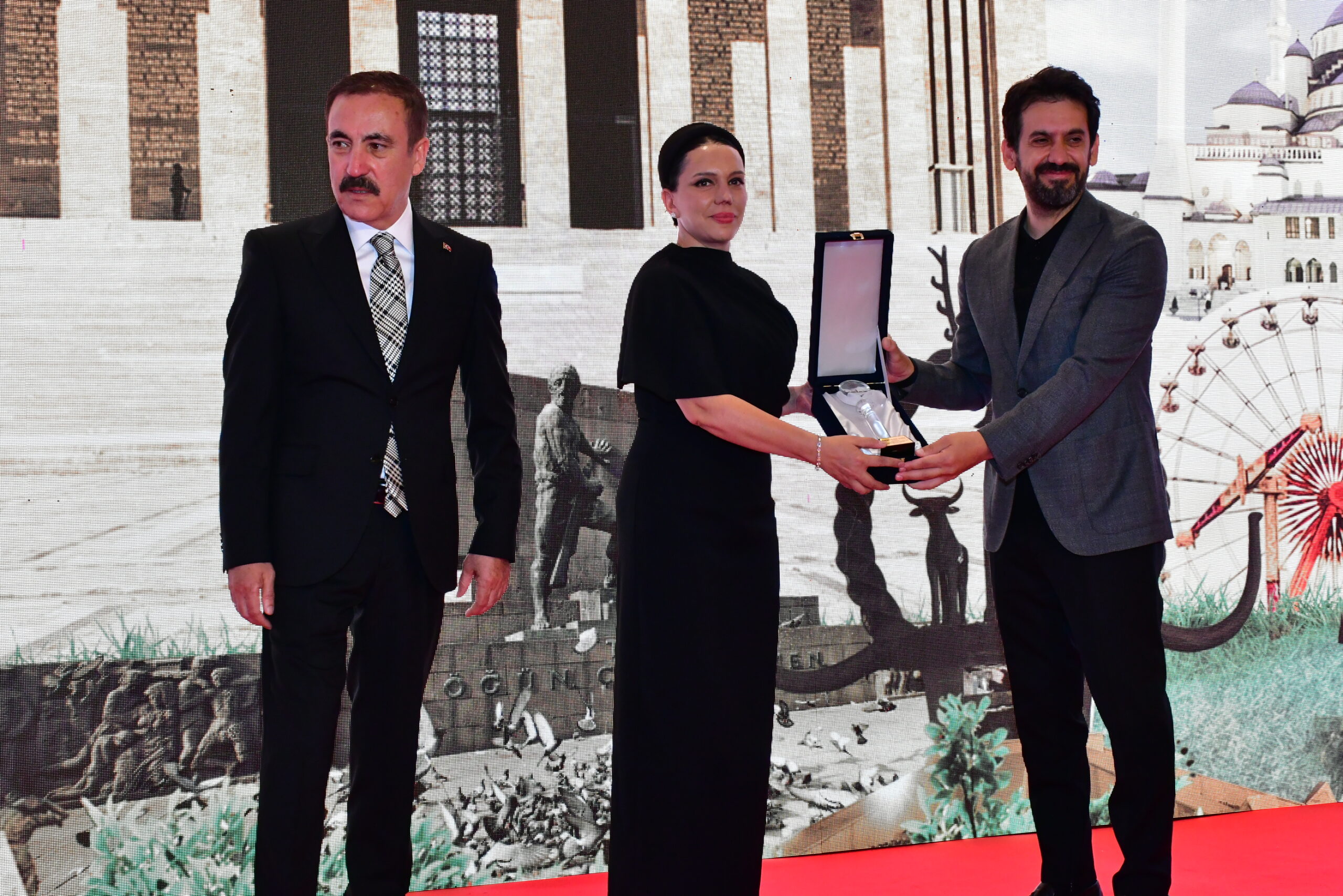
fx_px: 1903
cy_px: 448
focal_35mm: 51
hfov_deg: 38.9
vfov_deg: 26.5
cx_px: 672
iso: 3200
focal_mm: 34
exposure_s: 1/100
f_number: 11
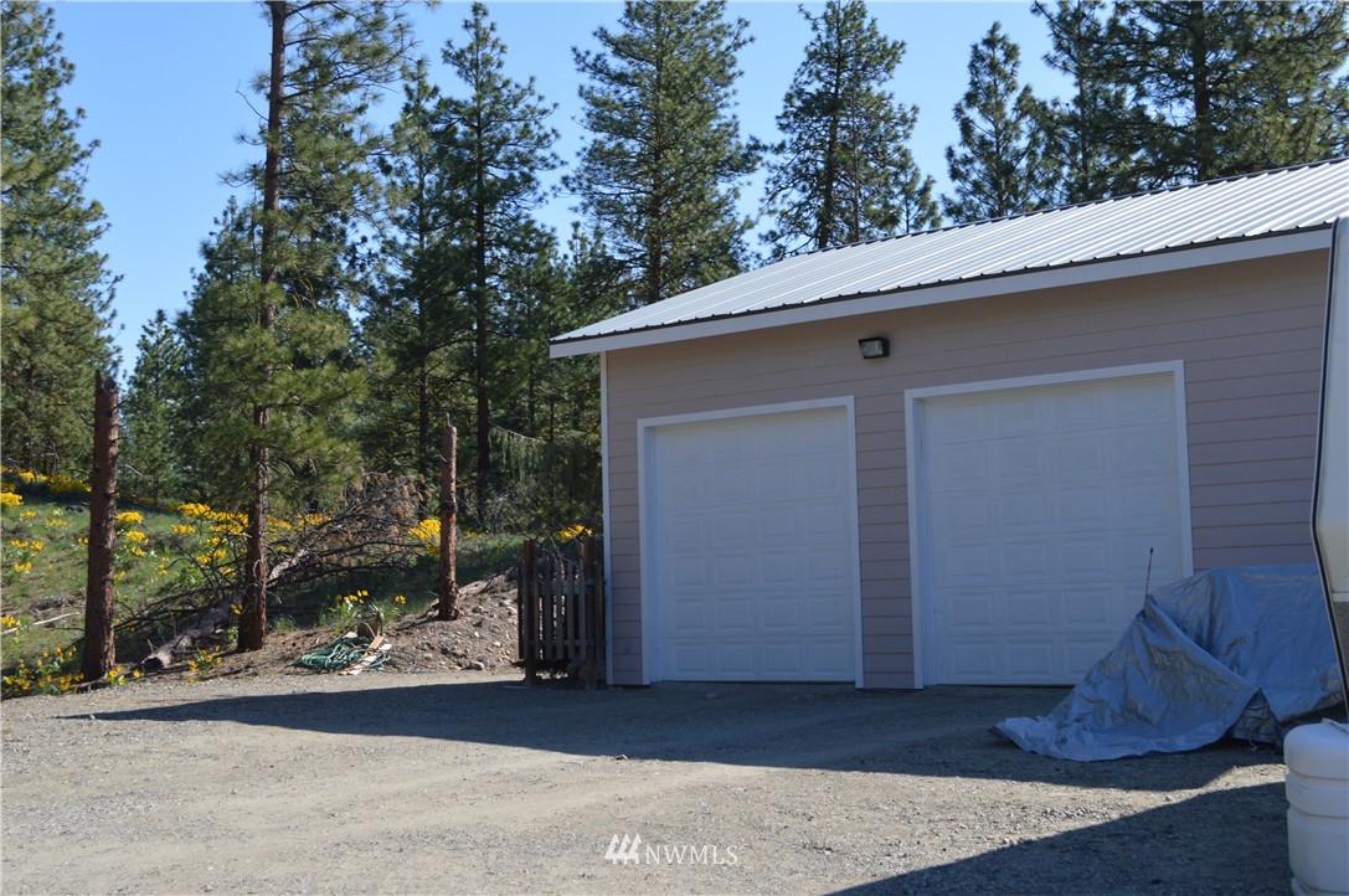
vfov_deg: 28.0
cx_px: 674
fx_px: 1796
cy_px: 448
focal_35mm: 48
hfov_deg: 41.2
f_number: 7.1
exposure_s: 1/200
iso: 100
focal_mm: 32
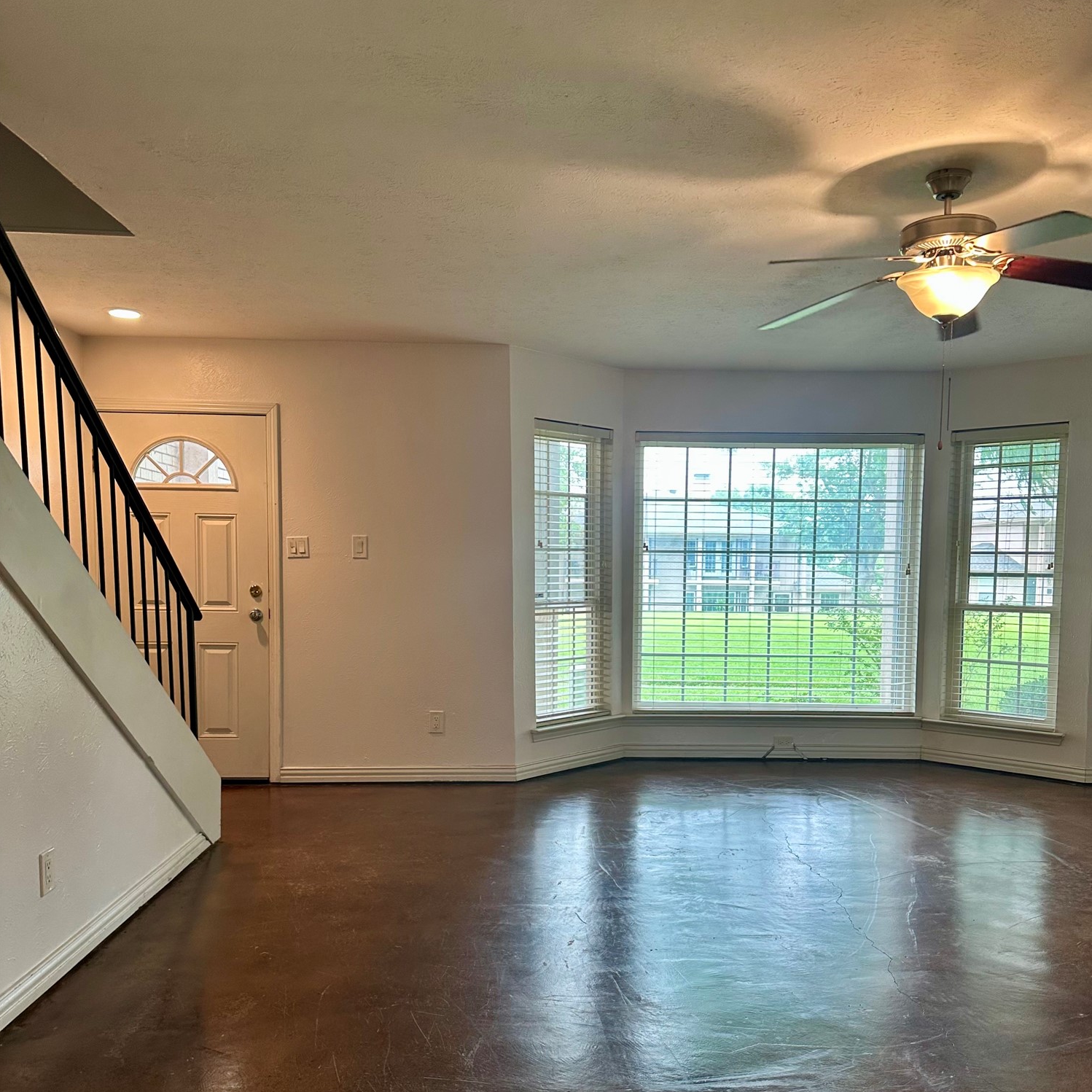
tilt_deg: -1.9
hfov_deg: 55.6
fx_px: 1035
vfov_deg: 55.3
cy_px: 639
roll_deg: -0.6
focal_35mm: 29
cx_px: 558
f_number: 1.78
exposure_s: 1/60
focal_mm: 6.86
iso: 125
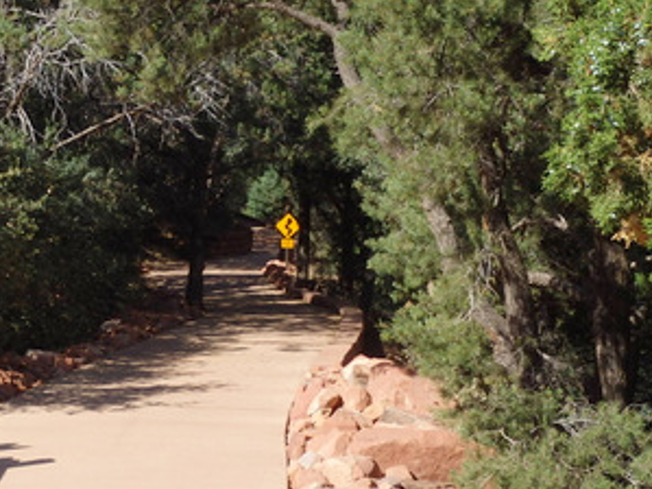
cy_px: 252
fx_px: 1544
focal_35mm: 82
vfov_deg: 18.0
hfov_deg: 23.7
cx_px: 216
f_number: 4.9
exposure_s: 1/640
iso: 125
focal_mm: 8.8
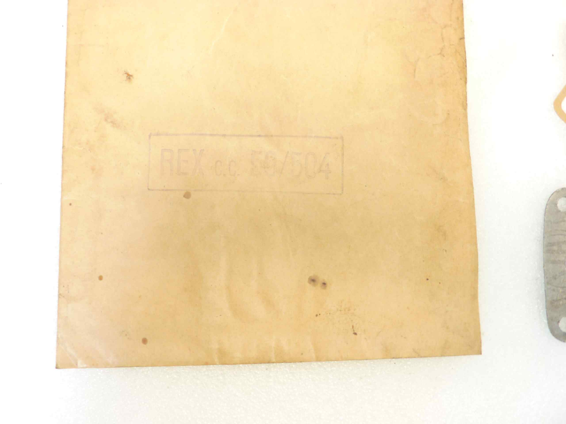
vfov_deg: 54.9
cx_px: 283
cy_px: 212
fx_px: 409
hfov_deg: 69.4
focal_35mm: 25
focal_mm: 4.1
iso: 80
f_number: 3.3
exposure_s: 1/10
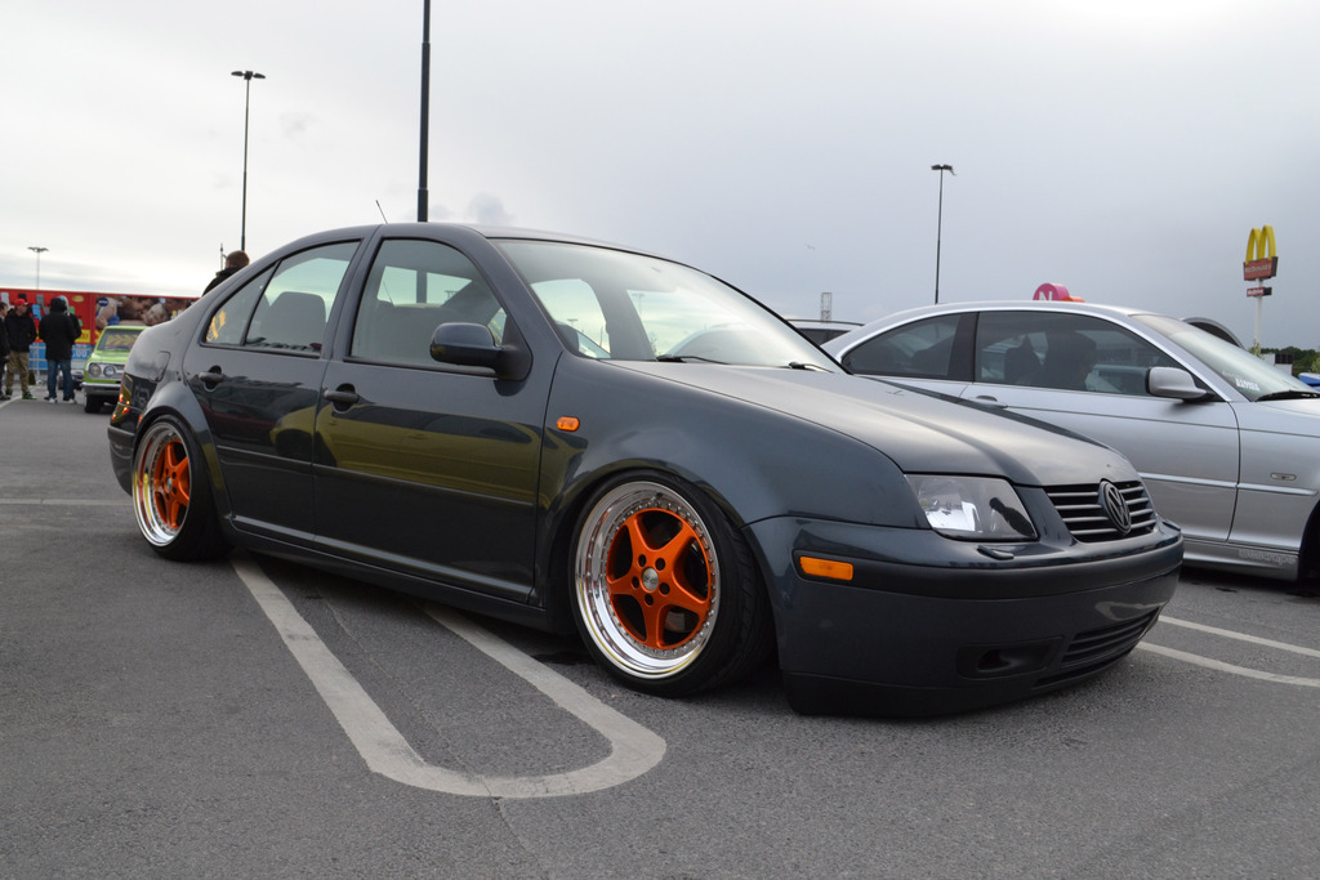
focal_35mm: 33
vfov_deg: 40.0
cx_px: 660
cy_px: 440
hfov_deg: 57.2
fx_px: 1210
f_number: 8
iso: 320
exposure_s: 1/125
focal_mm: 22
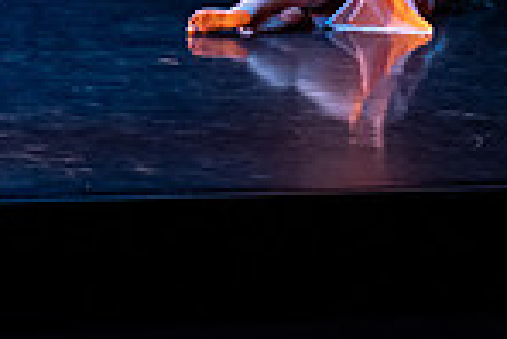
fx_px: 3327
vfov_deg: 5.8
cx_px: -449
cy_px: -204
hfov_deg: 8.3
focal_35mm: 236
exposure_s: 1/320
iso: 4000
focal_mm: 60
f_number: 4
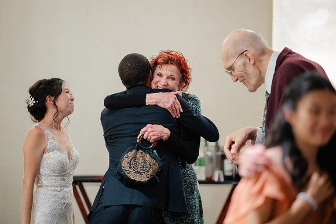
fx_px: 996
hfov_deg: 19.1
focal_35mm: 107
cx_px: 168
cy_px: 112
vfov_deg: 12.8
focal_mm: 105
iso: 800
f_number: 1.4
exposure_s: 1/125
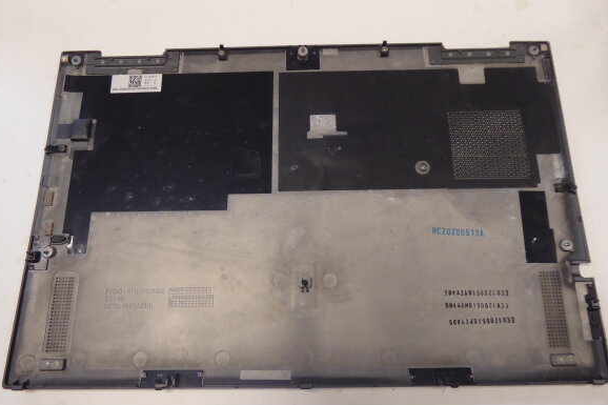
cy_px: 228
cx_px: 302
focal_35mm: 27
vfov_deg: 47.8
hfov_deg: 67.4
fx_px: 456
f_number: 3.3
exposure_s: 1/60
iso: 400
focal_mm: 4.3
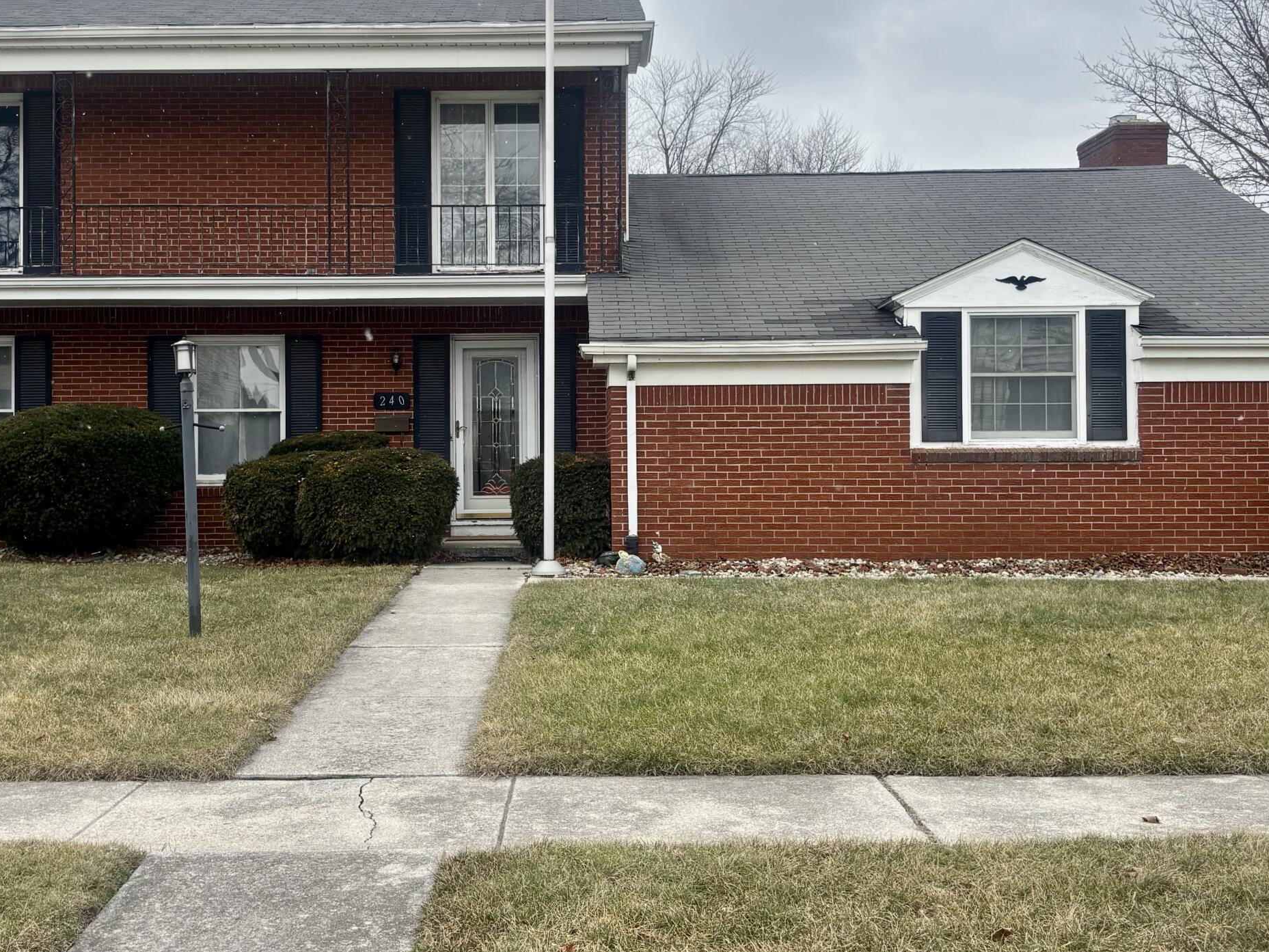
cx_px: 562
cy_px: 407
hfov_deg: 44.7
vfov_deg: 34.3
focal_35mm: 42
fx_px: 1540
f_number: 1.6
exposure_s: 1/1984
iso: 50
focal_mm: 5.96
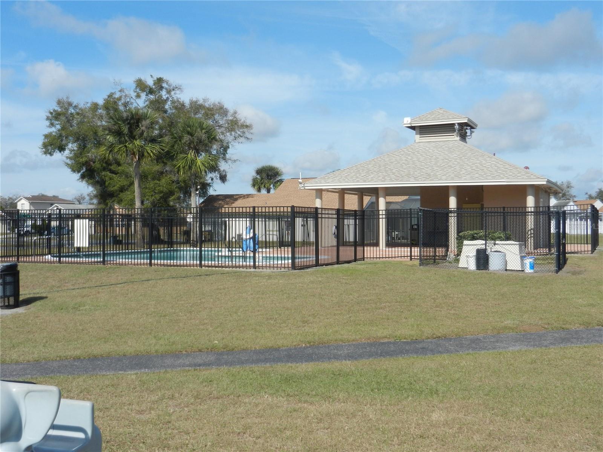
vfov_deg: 37.7
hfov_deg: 49.0
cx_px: 302
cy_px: 226
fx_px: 662
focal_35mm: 38
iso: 160
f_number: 4
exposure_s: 1/1600
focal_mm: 6.9
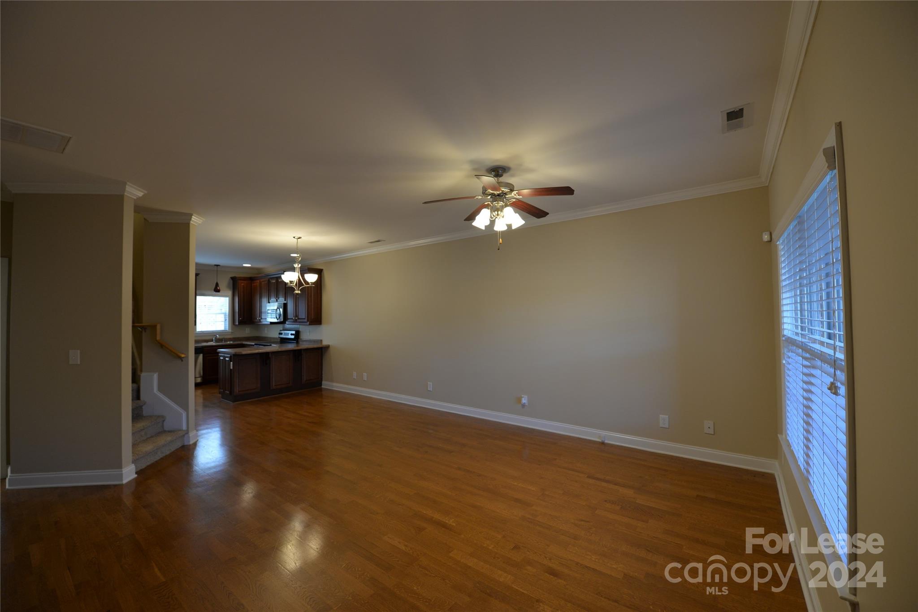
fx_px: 357
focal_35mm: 14
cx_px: 459
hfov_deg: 104.3
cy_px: 306
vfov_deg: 81.2
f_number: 4
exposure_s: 1/60
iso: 450
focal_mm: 14
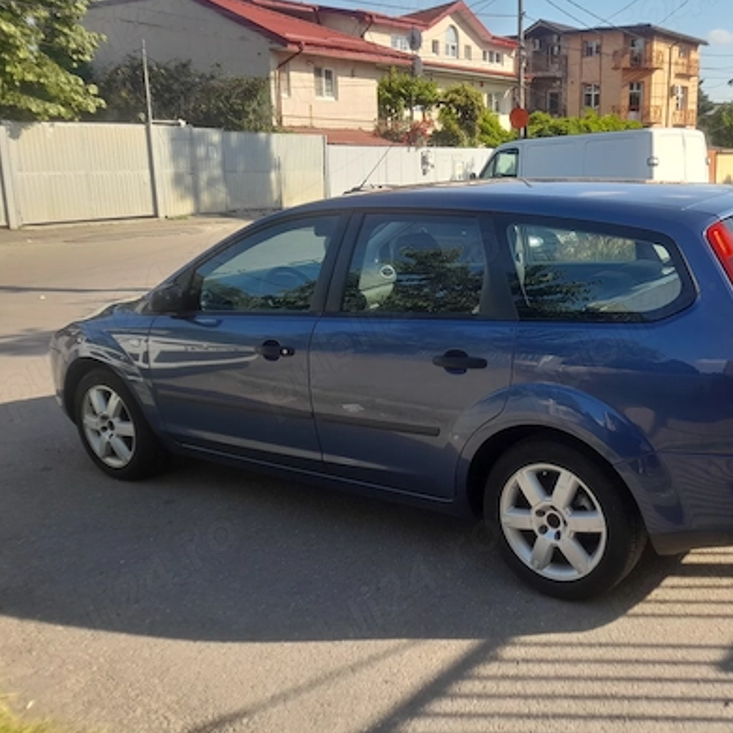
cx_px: 511
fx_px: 815
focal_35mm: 34
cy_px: 340
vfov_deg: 48.4
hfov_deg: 47.3
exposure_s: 1/226
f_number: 2
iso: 20
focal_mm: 4.6
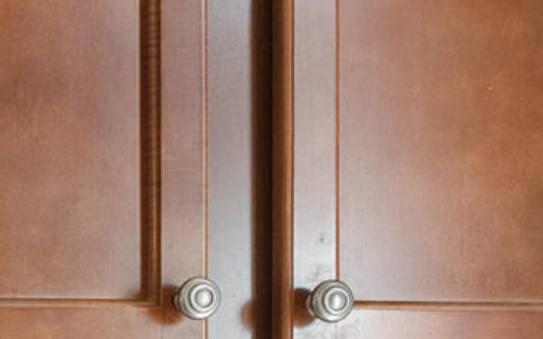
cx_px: -1066
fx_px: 2174
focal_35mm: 147
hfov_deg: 10.4
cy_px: 647
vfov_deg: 8.5
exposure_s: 1.3
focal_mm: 18
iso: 100
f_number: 8
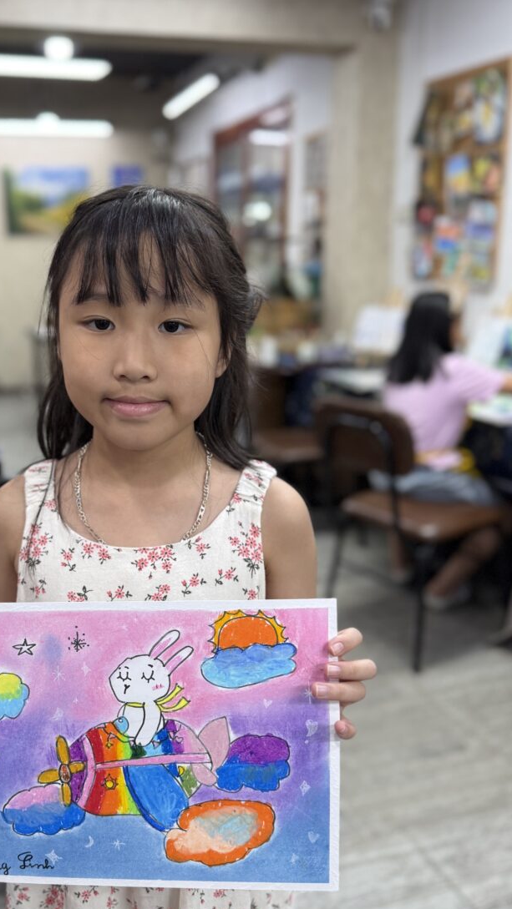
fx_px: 772
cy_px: 462
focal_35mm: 32
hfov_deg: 36.2
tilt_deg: -14.2
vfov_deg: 61.0
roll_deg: -0.3
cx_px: 155
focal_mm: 6.76
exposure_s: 1/100
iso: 160
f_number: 1.78
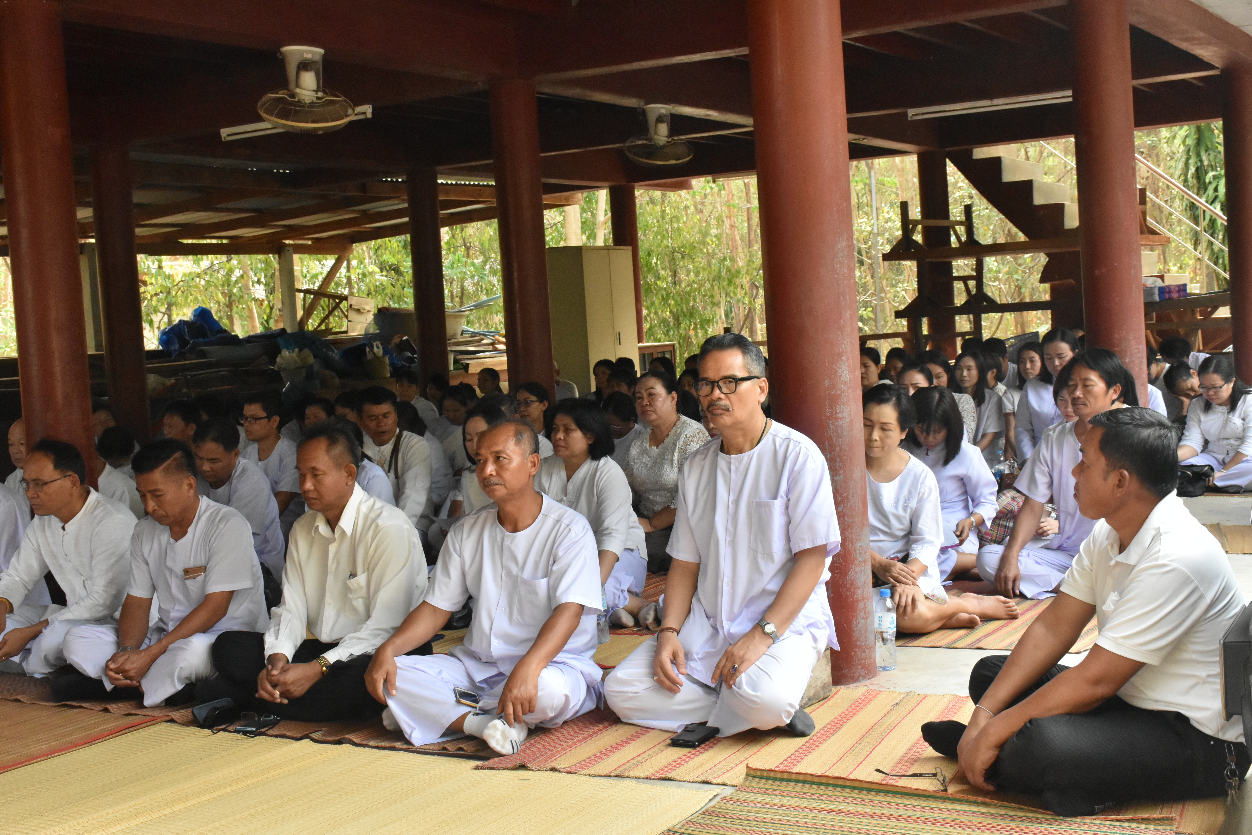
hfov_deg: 43.6
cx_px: 626
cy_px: 418
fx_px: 1565
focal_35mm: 45
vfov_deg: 29.9
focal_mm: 30
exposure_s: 1/400
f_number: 10
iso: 2500
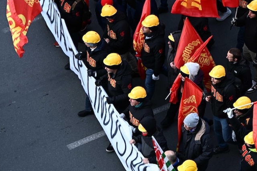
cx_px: 227
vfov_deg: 6.7
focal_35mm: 205
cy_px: 43
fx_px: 1463
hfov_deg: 10.0
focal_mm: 110
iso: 900
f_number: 5
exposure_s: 1/800
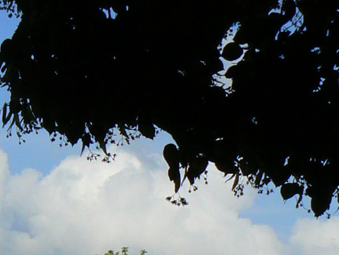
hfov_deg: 14.2
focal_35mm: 132
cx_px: -122
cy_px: 379
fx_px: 1293
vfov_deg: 10.8
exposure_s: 1/1300
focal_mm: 6.4
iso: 100
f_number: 5.6
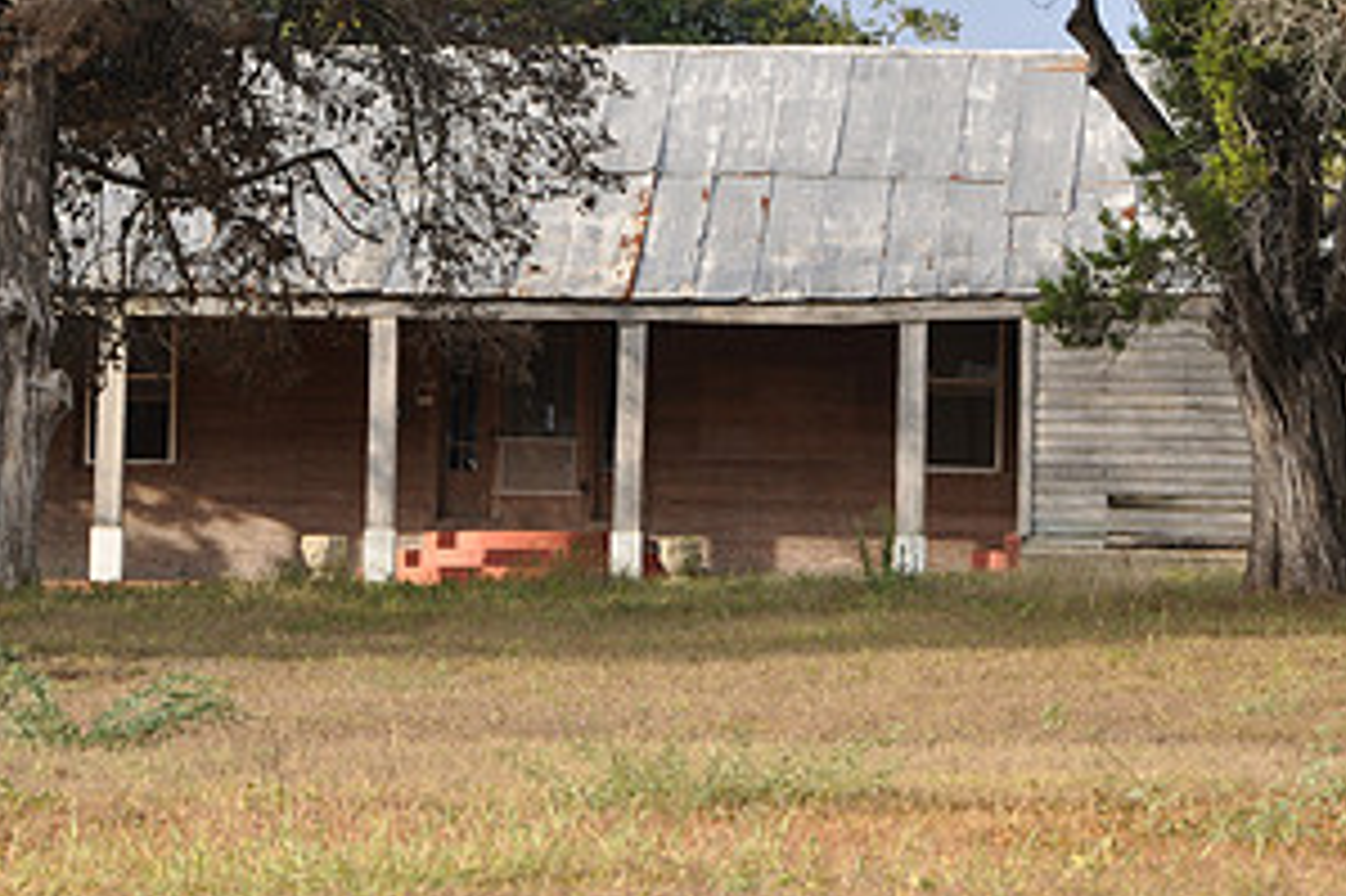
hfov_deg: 10.7
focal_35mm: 192
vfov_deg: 7.1
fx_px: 7174
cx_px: 635
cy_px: 389
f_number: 7.1
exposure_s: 1/200
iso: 200
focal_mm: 66
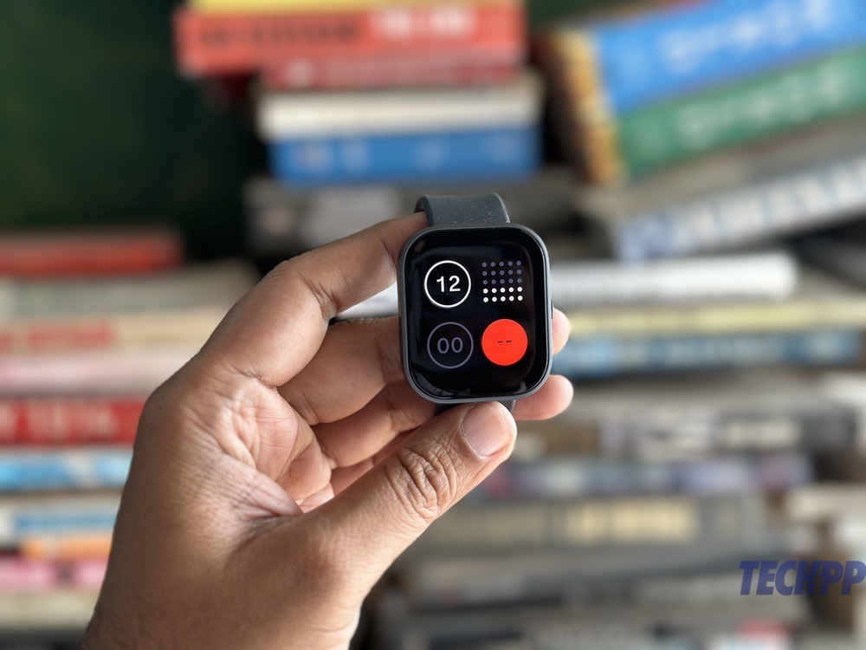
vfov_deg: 30.3
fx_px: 1201
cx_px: 433
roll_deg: +1.5
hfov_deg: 39.7
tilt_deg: -11.7
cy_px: 325
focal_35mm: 48
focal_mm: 6.86
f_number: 1.78
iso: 64
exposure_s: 1/100
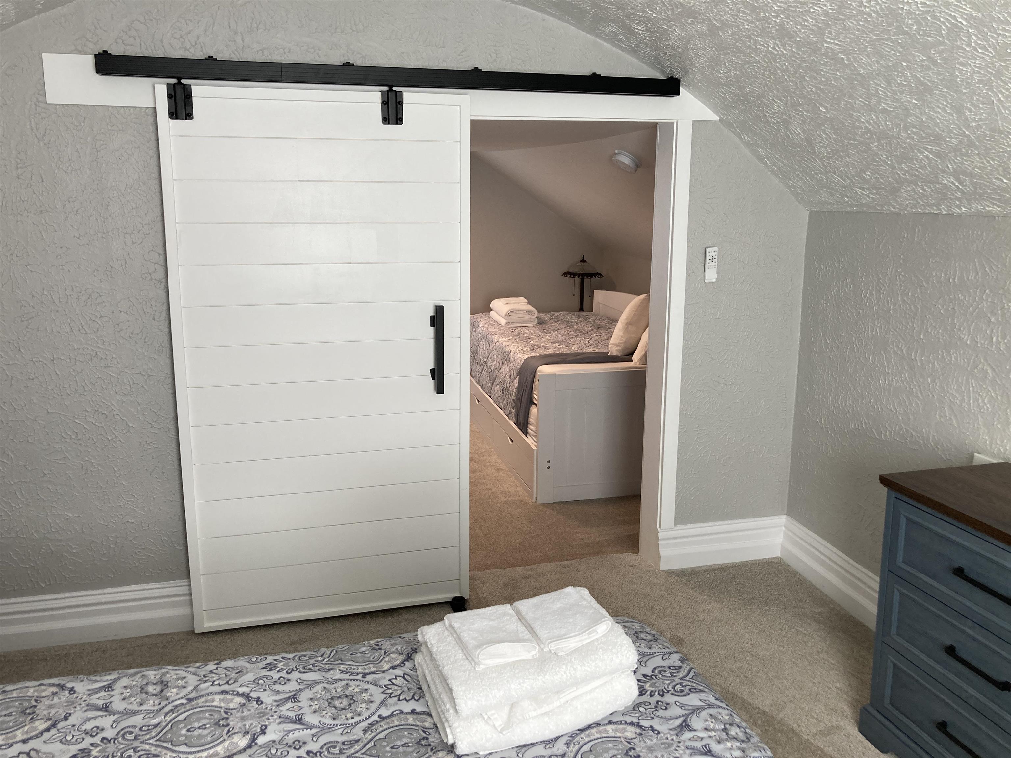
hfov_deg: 63.4
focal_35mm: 28
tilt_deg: -14.1
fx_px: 818
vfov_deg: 49.7
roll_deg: -1.0
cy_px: 379
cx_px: 506
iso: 80
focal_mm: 3.99
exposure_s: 1/121
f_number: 1.8
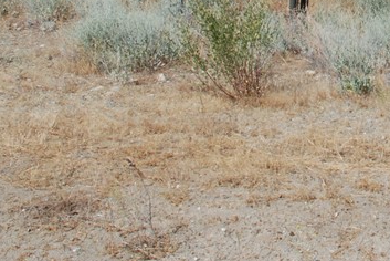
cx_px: 470
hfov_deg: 20.6
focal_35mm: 92
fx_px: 997
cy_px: -128
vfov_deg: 14.0
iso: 200
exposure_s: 1/250
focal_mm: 20
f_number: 8
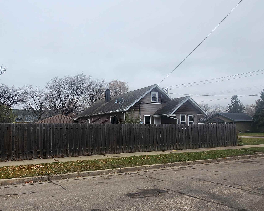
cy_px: 114
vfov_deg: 60.8
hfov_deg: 68.0
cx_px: 67
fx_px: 180
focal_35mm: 23
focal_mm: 2.2
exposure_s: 1/465
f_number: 2.2
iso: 50
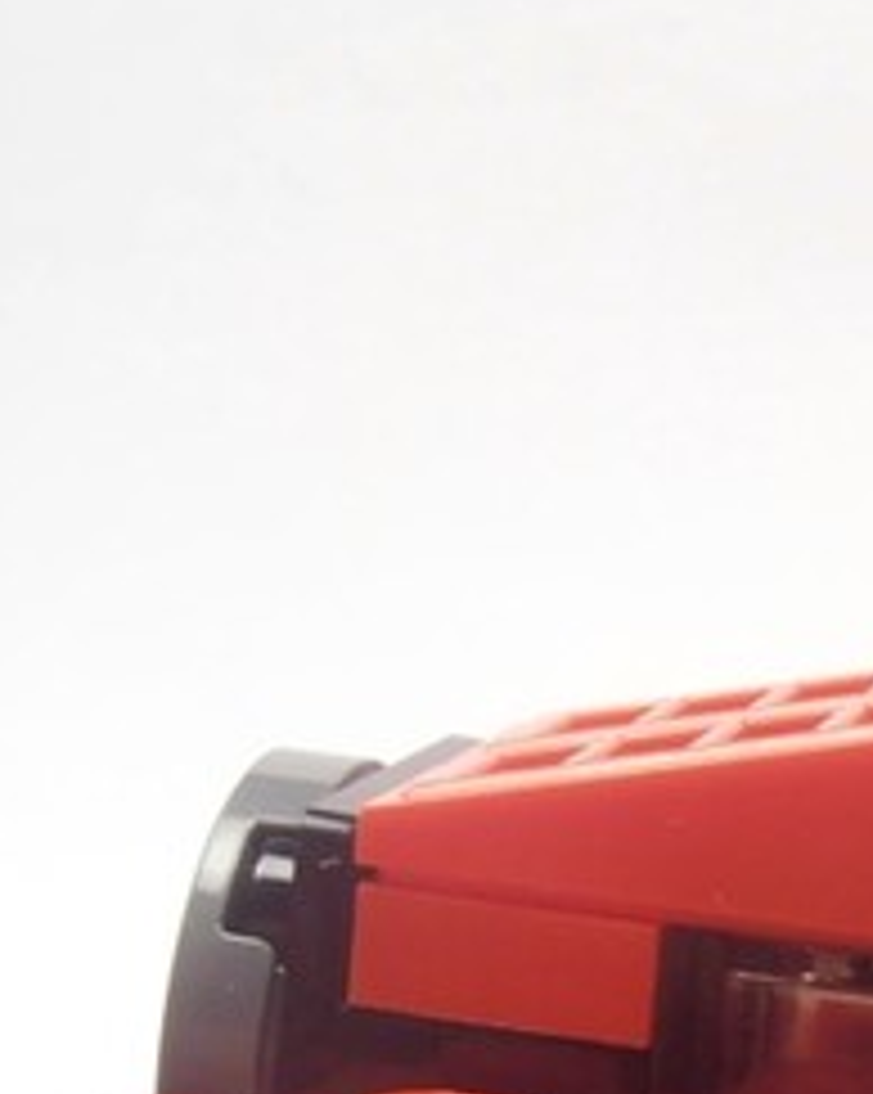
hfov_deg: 10.9
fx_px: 4333
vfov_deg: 14.0
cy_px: 1276
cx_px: 1431
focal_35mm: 134
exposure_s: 1/40
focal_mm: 6.61
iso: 80
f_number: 3.9
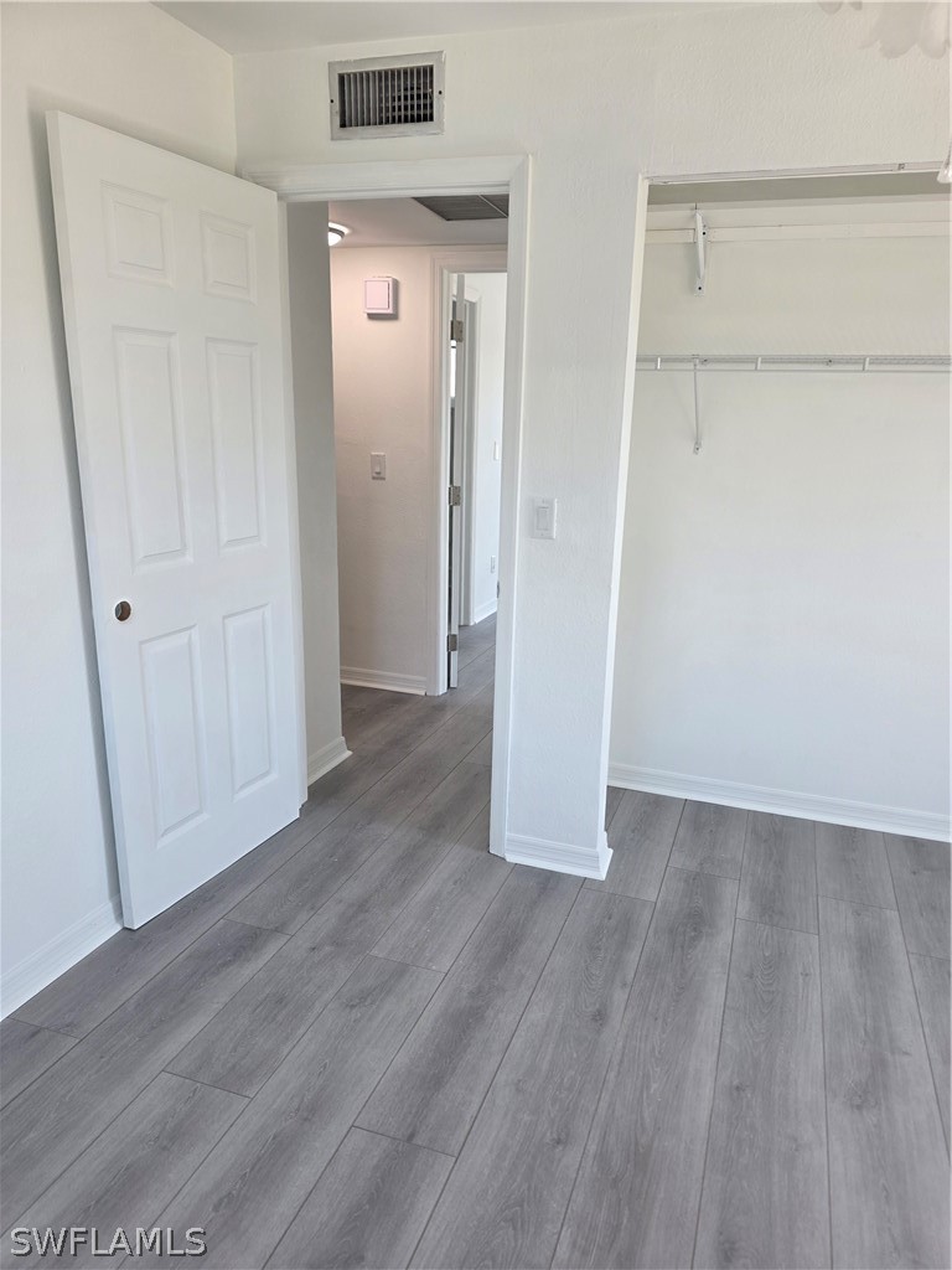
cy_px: 635
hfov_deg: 58.9
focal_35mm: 23
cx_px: 476
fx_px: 843
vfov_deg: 73.9
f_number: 1.7
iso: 64
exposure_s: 1/120
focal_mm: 6.3
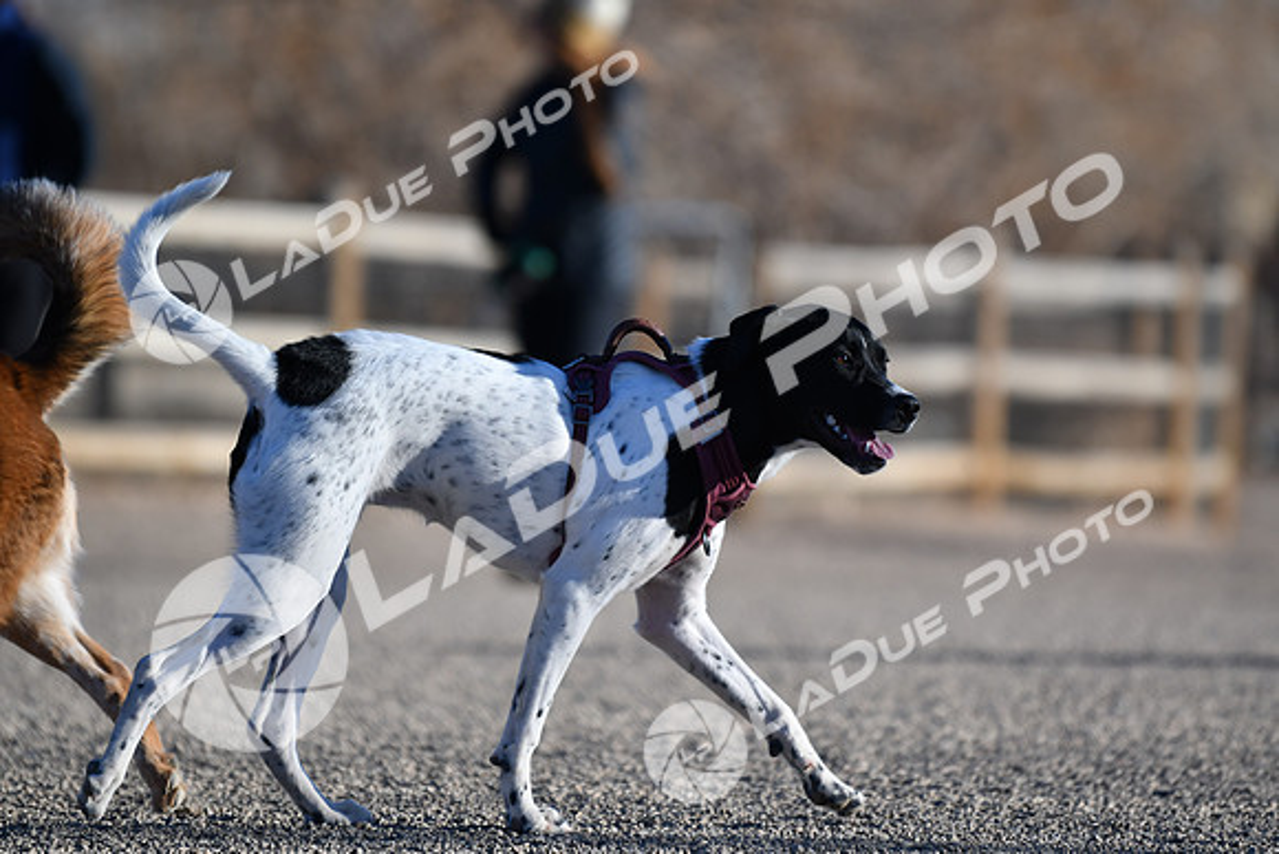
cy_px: 427
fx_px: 10660
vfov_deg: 4.6
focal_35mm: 300
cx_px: 640
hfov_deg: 6.9
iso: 200
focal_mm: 200
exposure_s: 1/4000
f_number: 2.8
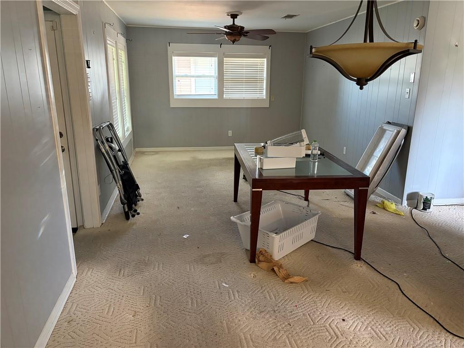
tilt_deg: -14.3
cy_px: 174
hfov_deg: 67.3
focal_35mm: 26
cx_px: 232
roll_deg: -0.1
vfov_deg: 53.1
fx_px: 349
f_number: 1.6
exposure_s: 1/60
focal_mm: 5.96
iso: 500
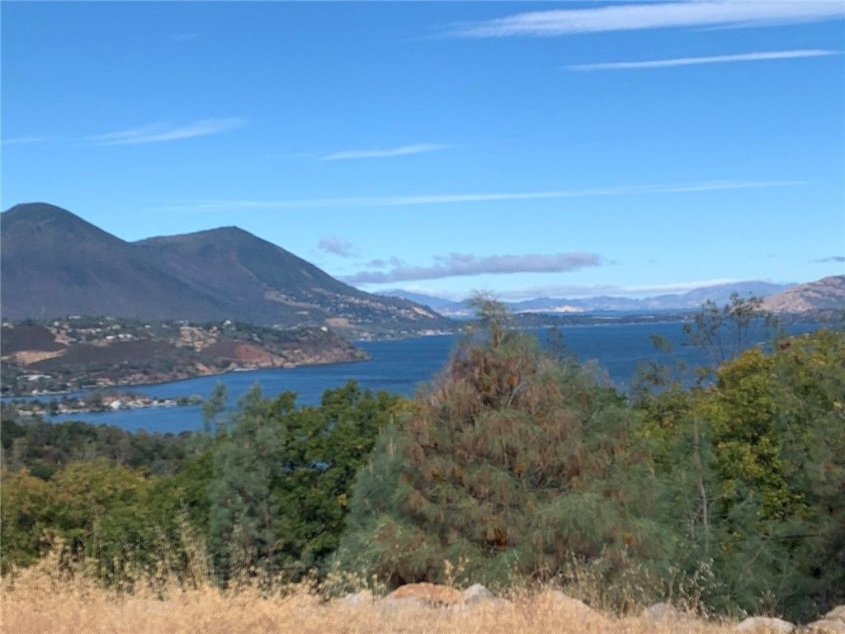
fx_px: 635
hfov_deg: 67.3
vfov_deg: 53.1
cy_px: 317
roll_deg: +1.6
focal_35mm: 26
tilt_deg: -3.0
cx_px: 422
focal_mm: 4.25
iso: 25
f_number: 1.8
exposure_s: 1/2364
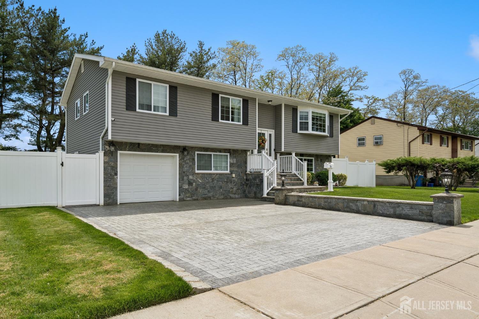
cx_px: 240
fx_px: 306
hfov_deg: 76.1
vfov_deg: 55.1
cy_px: 160
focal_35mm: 23
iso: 125
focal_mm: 23
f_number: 8
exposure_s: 1/500
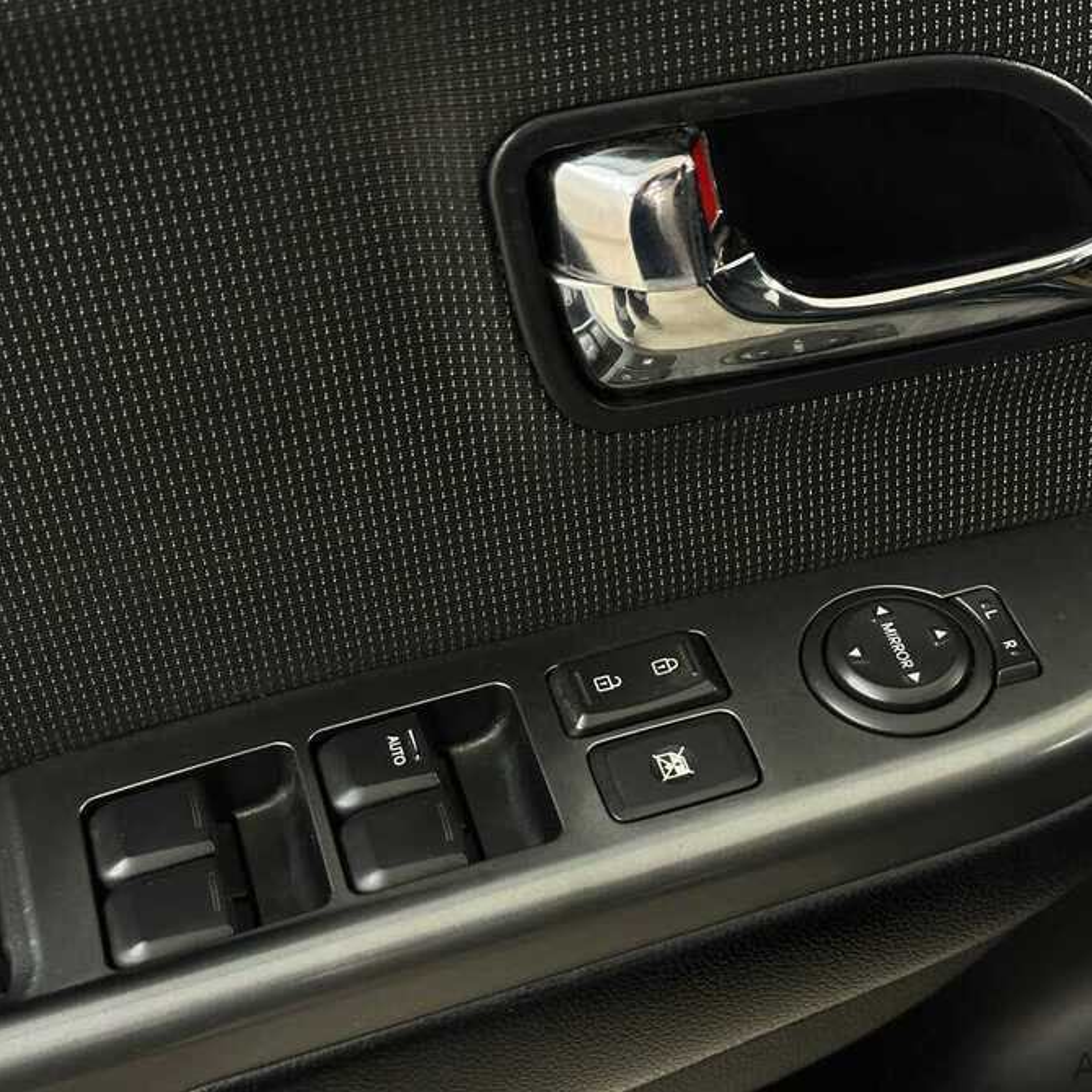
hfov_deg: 30.0
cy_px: 548
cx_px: 600
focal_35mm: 57
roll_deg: +1.6
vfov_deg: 30.0
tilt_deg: -39.0
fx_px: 2034
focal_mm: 6.86
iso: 250
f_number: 1.78
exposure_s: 1/33
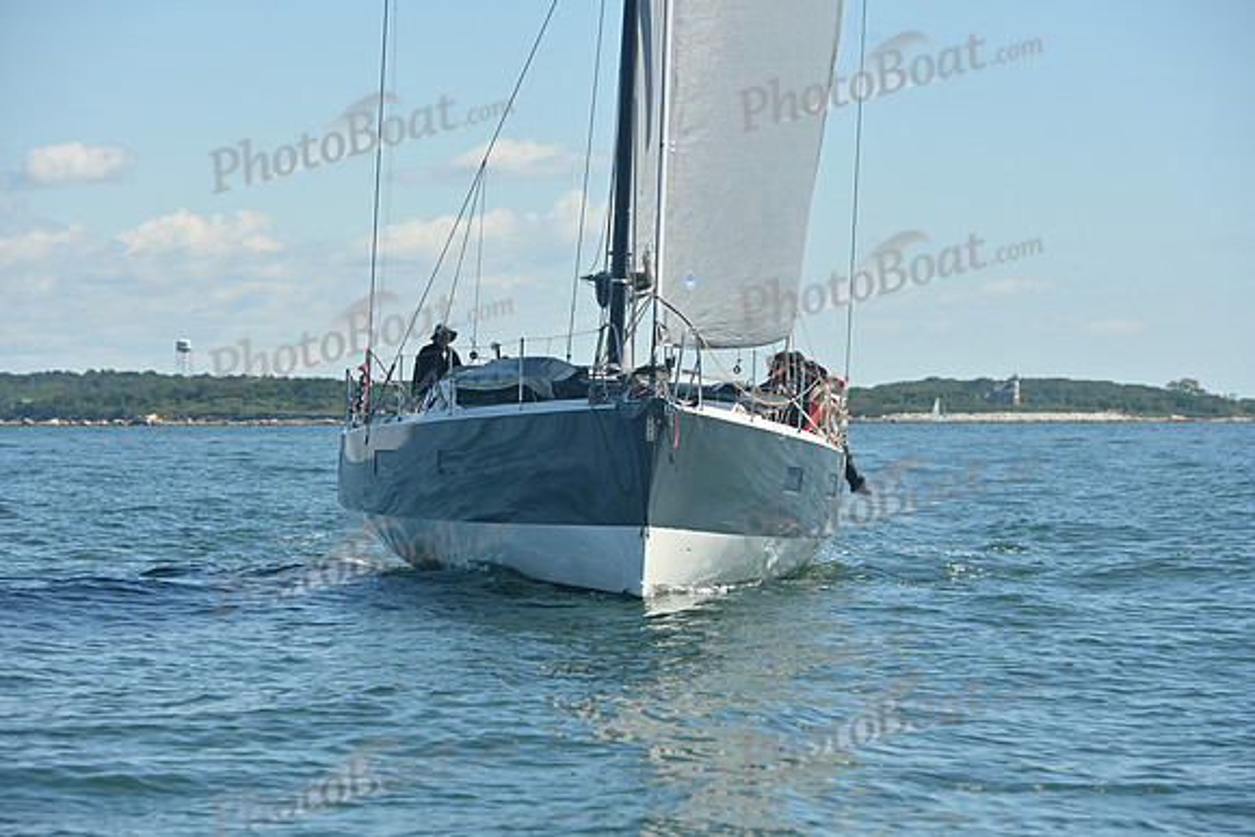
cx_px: 628
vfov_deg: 8.9
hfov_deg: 13.2
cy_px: 418
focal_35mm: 155
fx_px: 5404
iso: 250
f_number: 8
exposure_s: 1/1600
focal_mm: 155
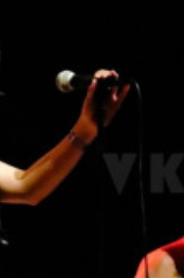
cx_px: 144
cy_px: 400
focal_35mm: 533
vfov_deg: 3.9
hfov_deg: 2.6
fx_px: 4103
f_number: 9
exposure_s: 1/200
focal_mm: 100
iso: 6400
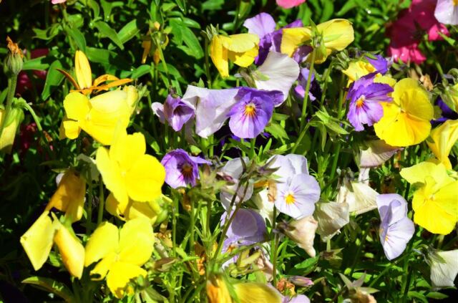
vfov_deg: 6.7
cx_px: 229
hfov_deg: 10.2
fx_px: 2569
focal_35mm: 202
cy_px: 152
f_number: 18
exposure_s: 1/200
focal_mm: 135
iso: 200
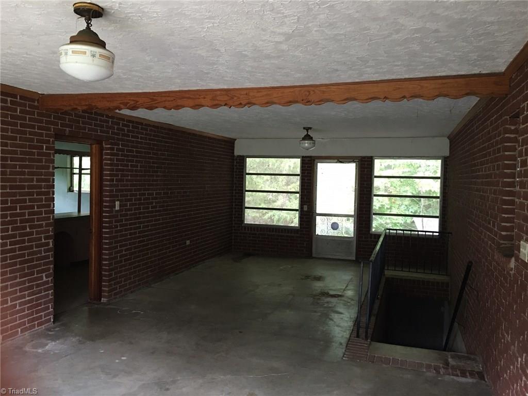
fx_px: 442
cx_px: 264
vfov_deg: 48.2
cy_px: 198
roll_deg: -1.2
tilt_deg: -1.3
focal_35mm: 29
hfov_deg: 61.7
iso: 100
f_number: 2.2
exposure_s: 1/10
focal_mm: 4.15
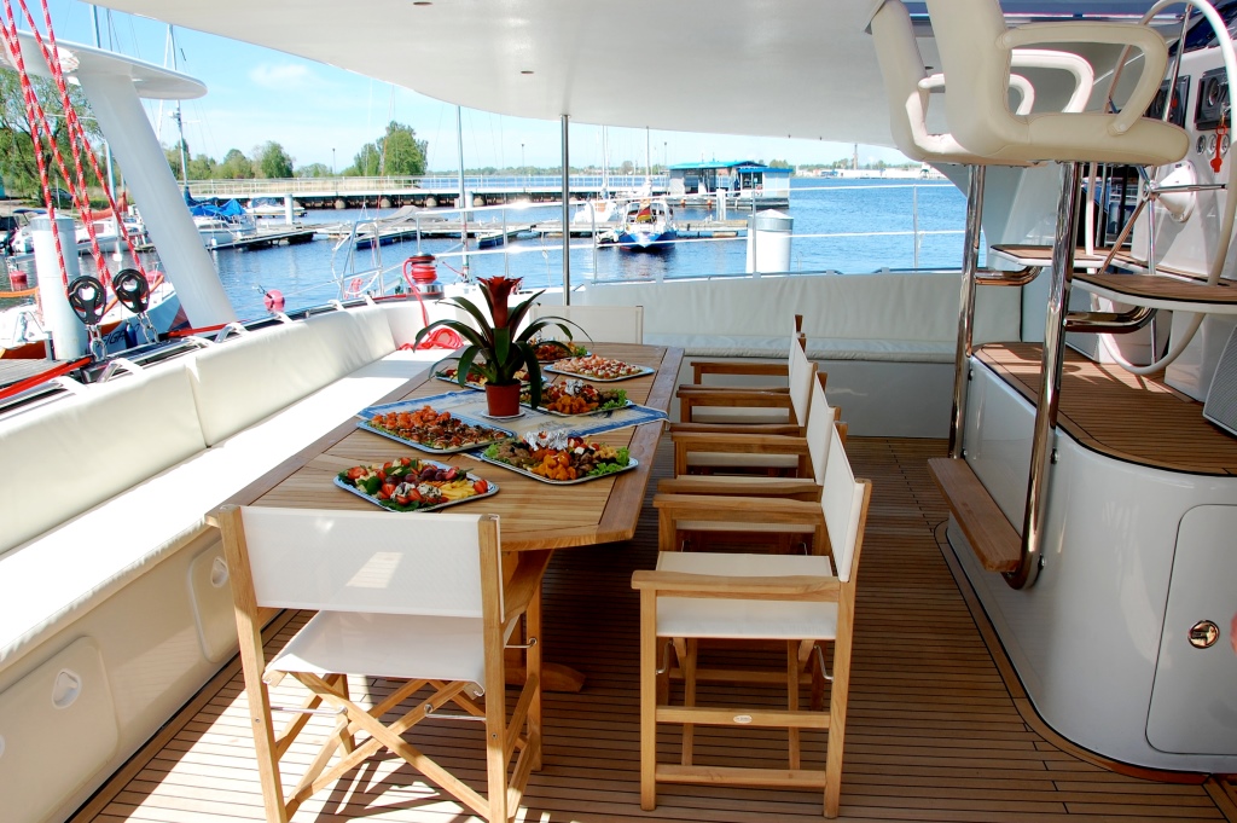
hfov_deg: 67.4
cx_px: 618
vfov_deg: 47.9
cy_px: 412
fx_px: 927
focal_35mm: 27
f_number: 8
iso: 200
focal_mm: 18
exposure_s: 1/250
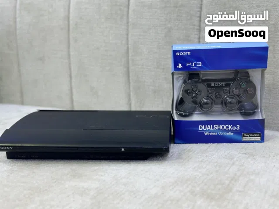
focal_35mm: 48
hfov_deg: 39.7
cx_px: 140
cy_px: 104
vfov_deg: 30.3
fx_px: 387
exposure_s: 1/50
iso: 250
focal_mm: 6.86
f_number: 1.78
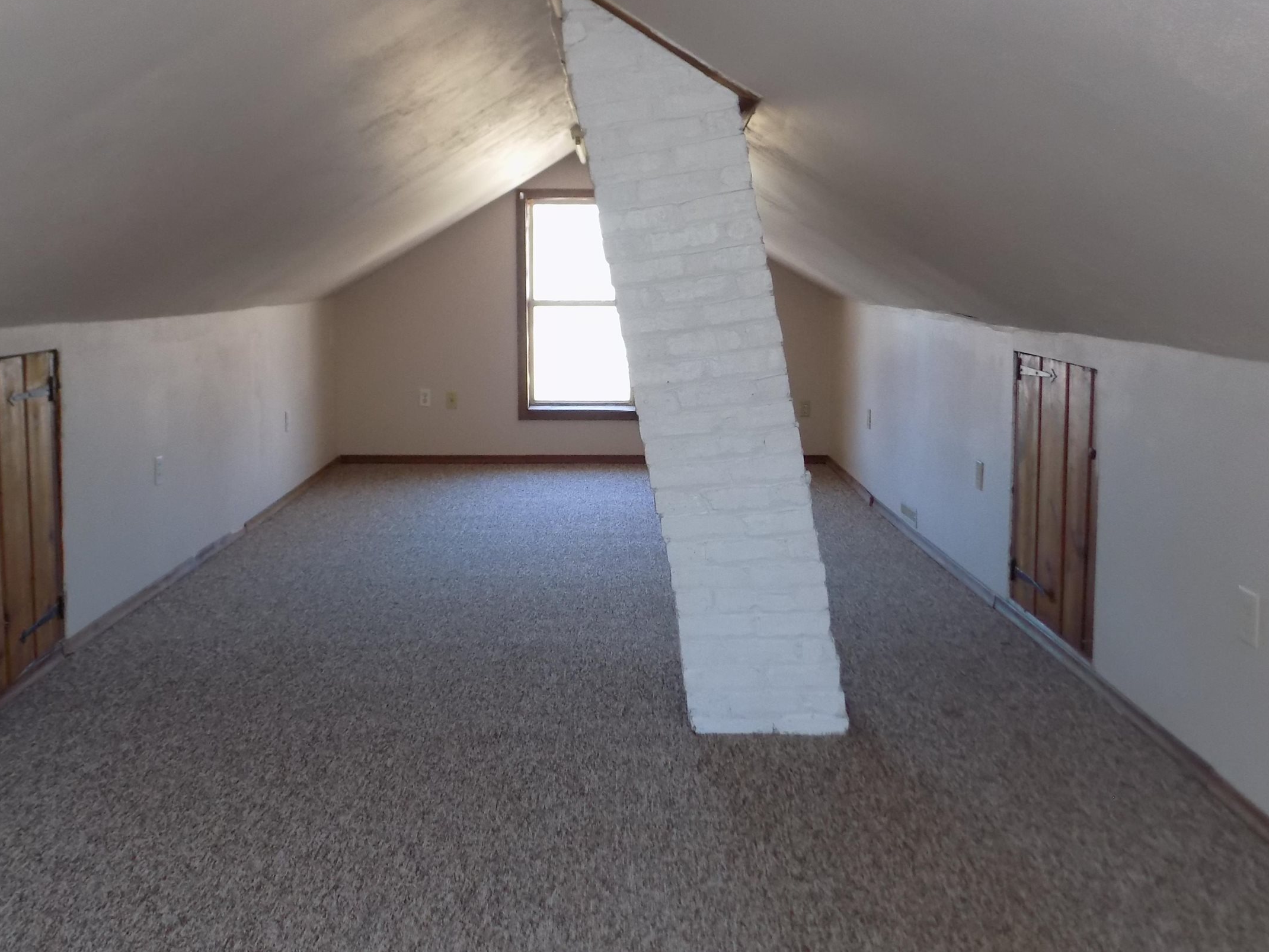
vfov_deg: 42.6
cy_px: 362
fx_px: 1210
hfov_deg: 55.3
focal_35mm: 33
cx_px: 576
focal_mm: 4
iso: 220
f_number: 3.1
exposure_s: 1/30
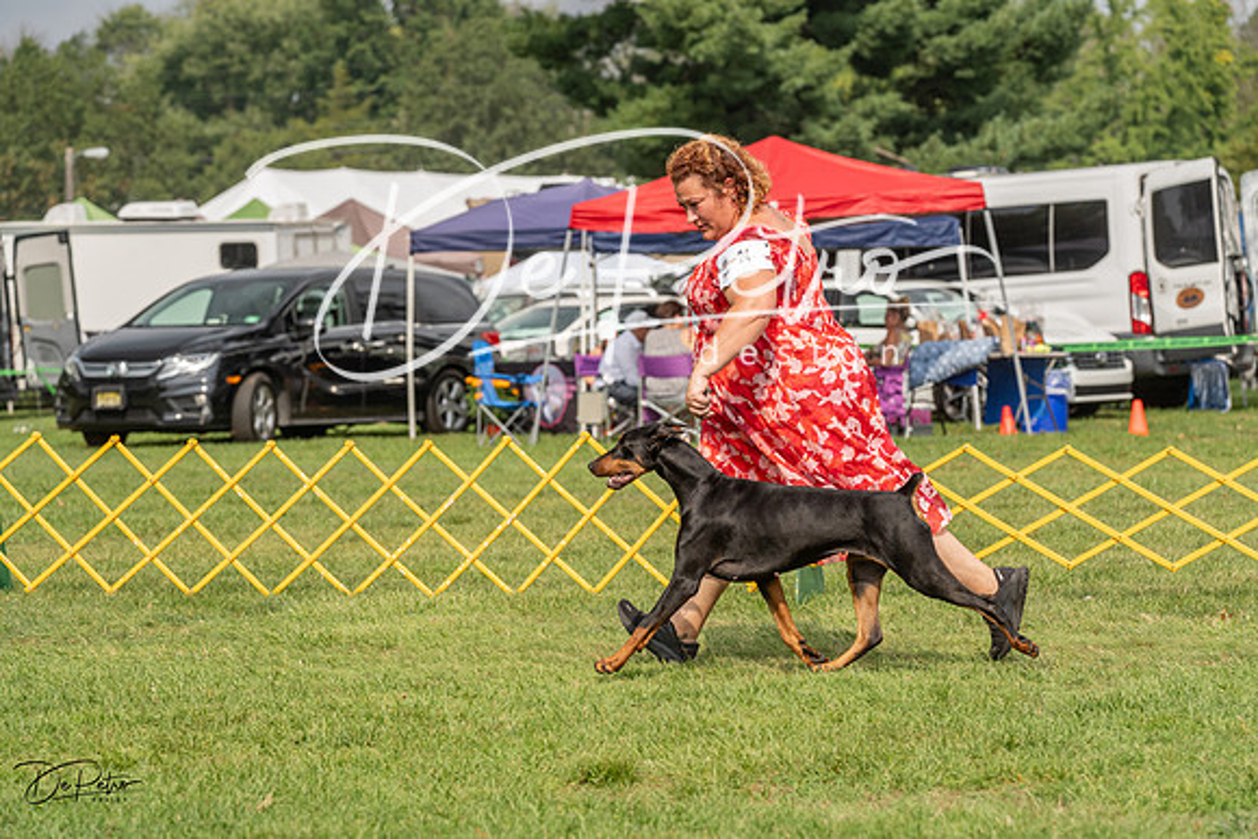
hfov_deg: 14.2
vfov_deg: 9.5
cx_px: 629
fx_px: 5033
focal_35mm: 144
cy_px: 420
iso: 1000
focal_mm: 144
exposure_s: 1/2000
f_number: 6.3
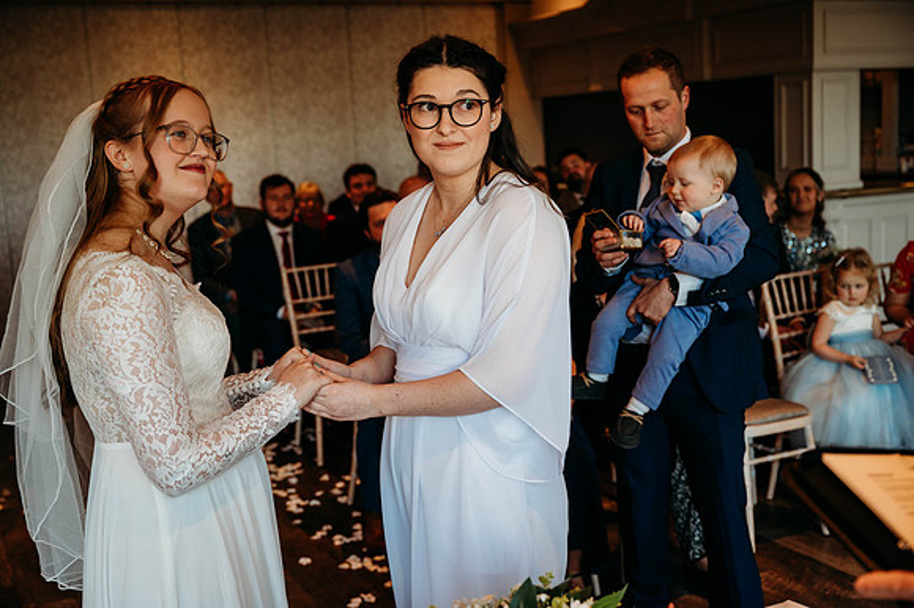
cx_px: 457
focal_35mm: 43
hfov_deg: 45.5
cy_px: 304
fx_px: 1091
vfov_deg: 31.2
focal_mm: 43
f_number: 3.5
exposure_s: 1/200
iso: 500
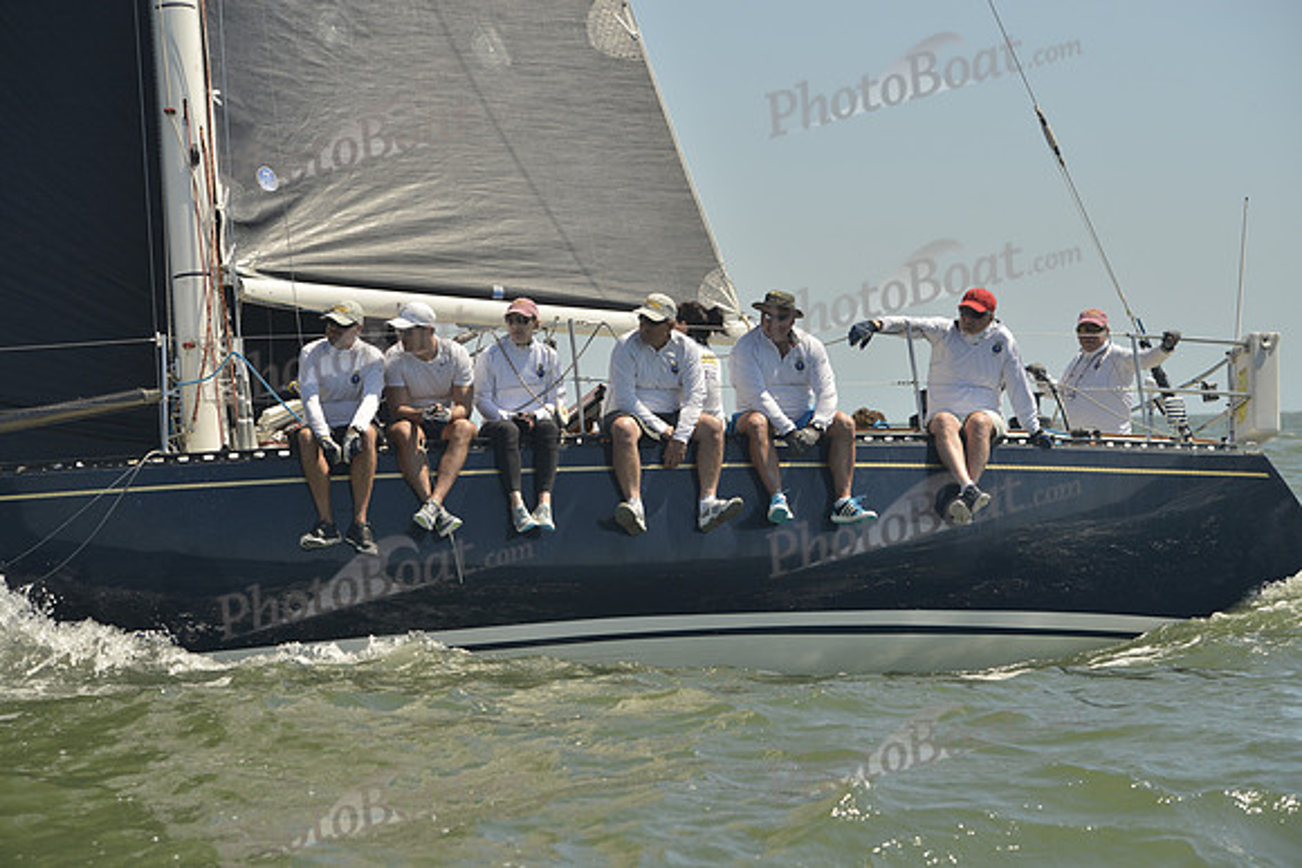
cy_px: 434
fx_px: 3617
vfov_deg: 13.7
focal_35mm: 100
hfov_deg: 20.4
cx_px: 651
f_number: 6.3
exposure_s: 1/1000
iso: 280
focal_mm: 100
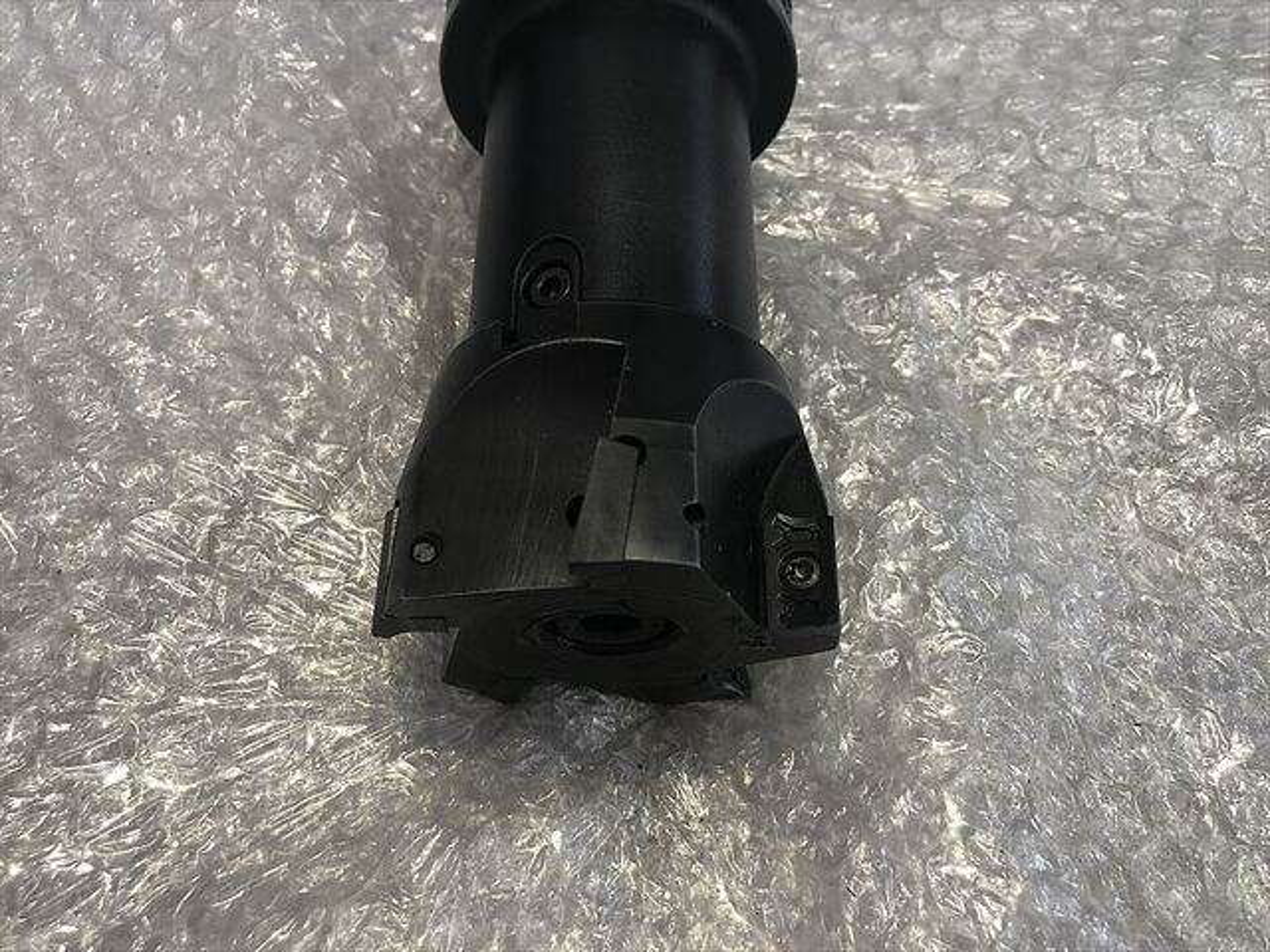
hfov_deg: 63.4
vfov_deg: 49.7
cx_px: 635
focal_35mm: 28
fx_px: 1027
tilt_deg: -62.7
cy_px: 476
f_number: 1.8
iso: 25
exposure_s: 1/50
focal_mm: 3.99
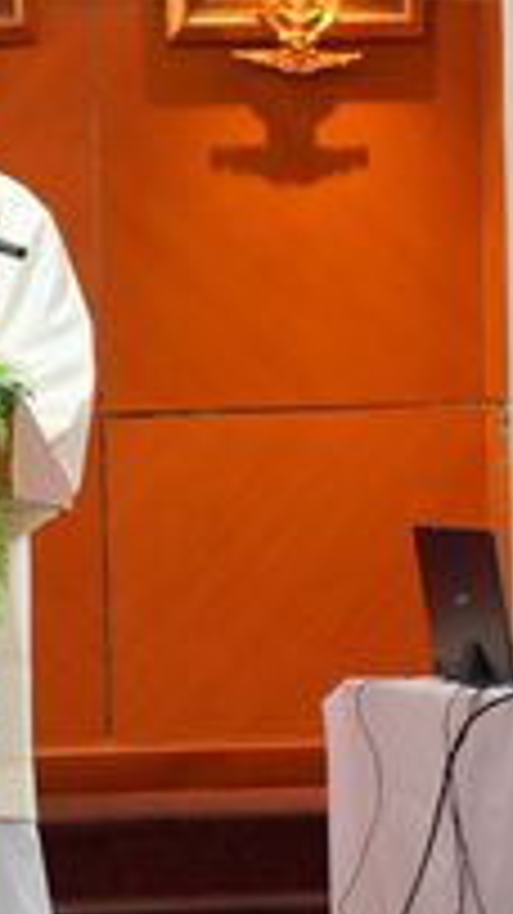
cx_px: -162
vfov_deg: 4.1
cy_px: 493
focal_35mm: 521
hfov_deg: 2.3
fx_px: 12622
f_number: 6.3
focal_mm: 135
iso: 2500
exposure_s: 1/30
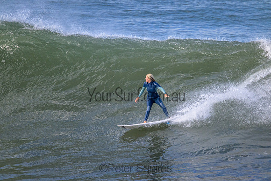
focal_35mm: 800
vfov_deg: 1.7
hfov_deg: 2.6
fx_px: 6023
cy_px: 90
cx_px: 136
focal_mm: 800
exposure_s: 1/2000
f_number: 11
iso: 2200
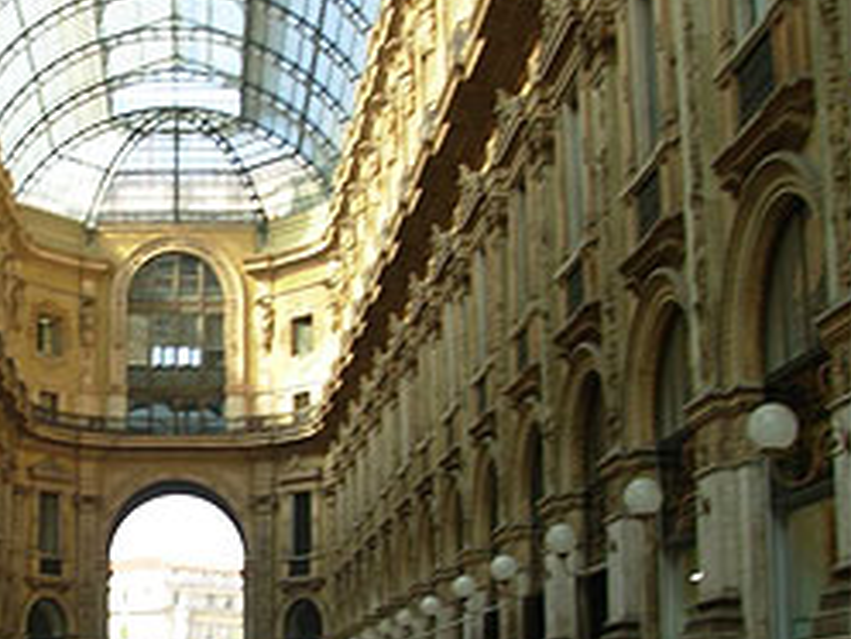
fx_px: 1696
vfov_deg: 21.2
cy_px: 471
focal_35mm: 69
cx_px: 82
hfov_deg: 27.2
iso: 50
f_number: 2.9
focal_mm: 6.3
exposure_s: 1/132
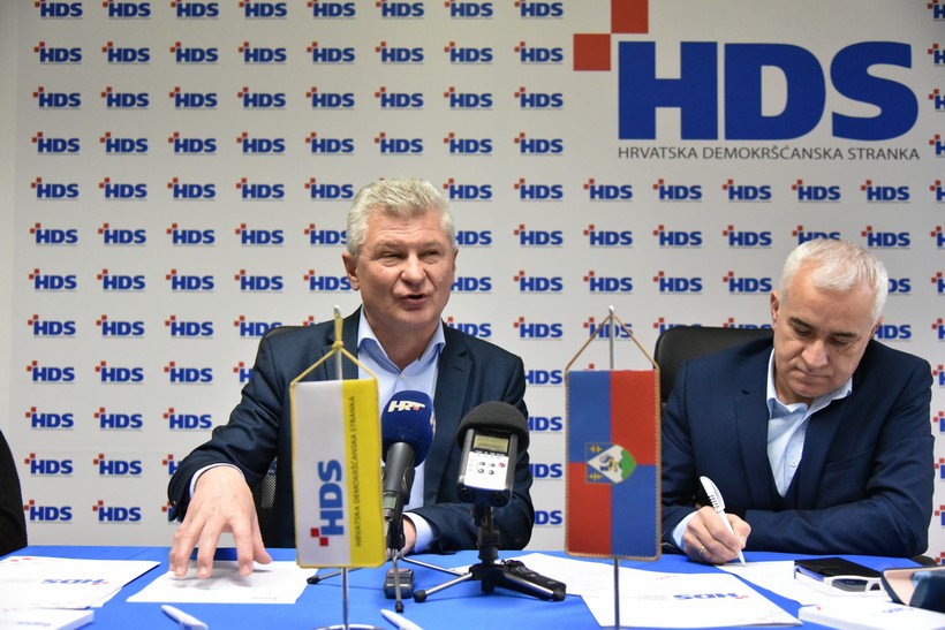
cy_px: 315
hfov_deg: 48.5
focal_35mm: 40
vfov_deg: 33.4
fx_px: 1050
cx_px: 472
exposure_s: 1/1000
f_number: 4
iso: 8000
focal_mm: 40
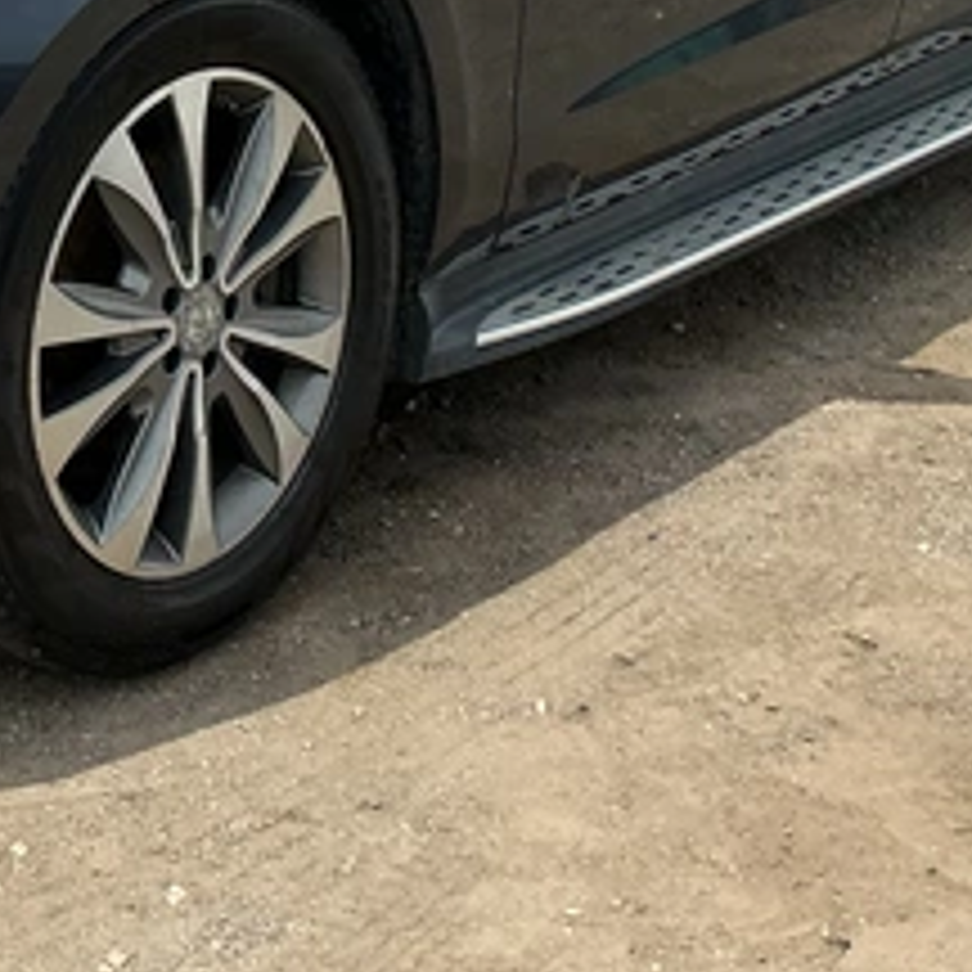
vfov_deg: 18.9
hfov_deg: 19.9
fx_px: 2732
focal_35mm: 86
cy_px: -227
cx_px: 140
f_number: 1.8
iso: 25
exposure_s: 1/2227
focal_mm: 3
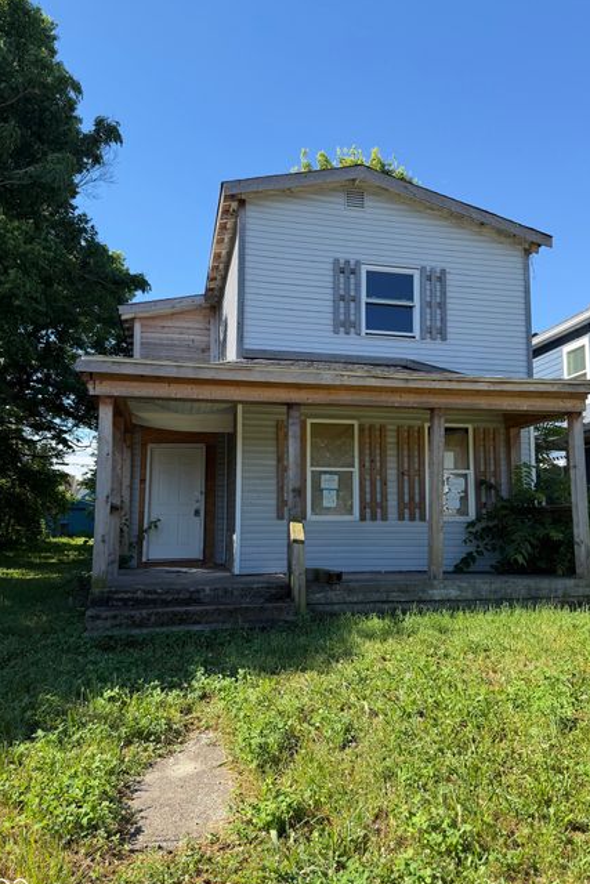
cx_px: 321
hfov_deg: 49.5
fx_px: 639
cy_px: 454
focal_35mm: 26
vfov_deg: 69.4
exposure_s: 1/1653
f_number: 1.78
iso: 80
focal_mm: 6.76
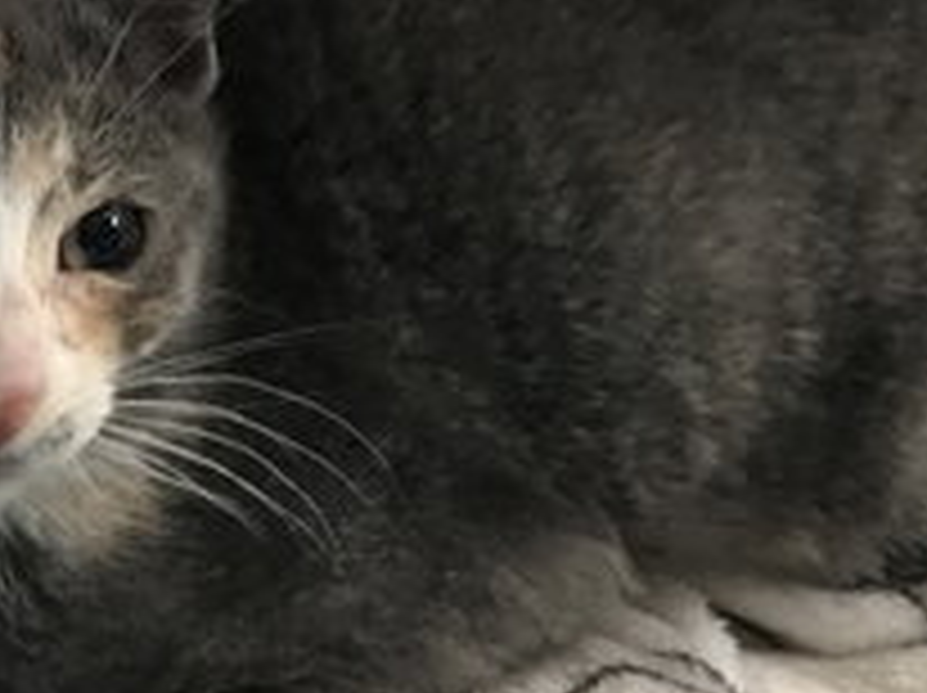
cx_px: 324
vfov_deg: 21.6
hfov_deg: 28.4
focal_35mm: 68
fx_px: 1819
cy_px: 299
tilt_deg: -42.4
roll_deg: +4.1
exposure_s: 1/9
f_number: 1.8
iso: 100
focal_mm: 3.99
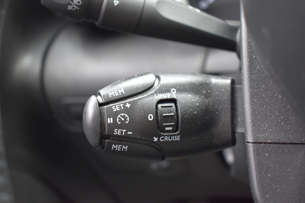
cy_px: 102
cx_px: 152
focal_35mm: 39
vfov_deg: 34.2
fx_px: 330
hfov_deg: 49.6
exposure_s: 1/125
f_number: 4.8
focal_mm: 26
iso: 800
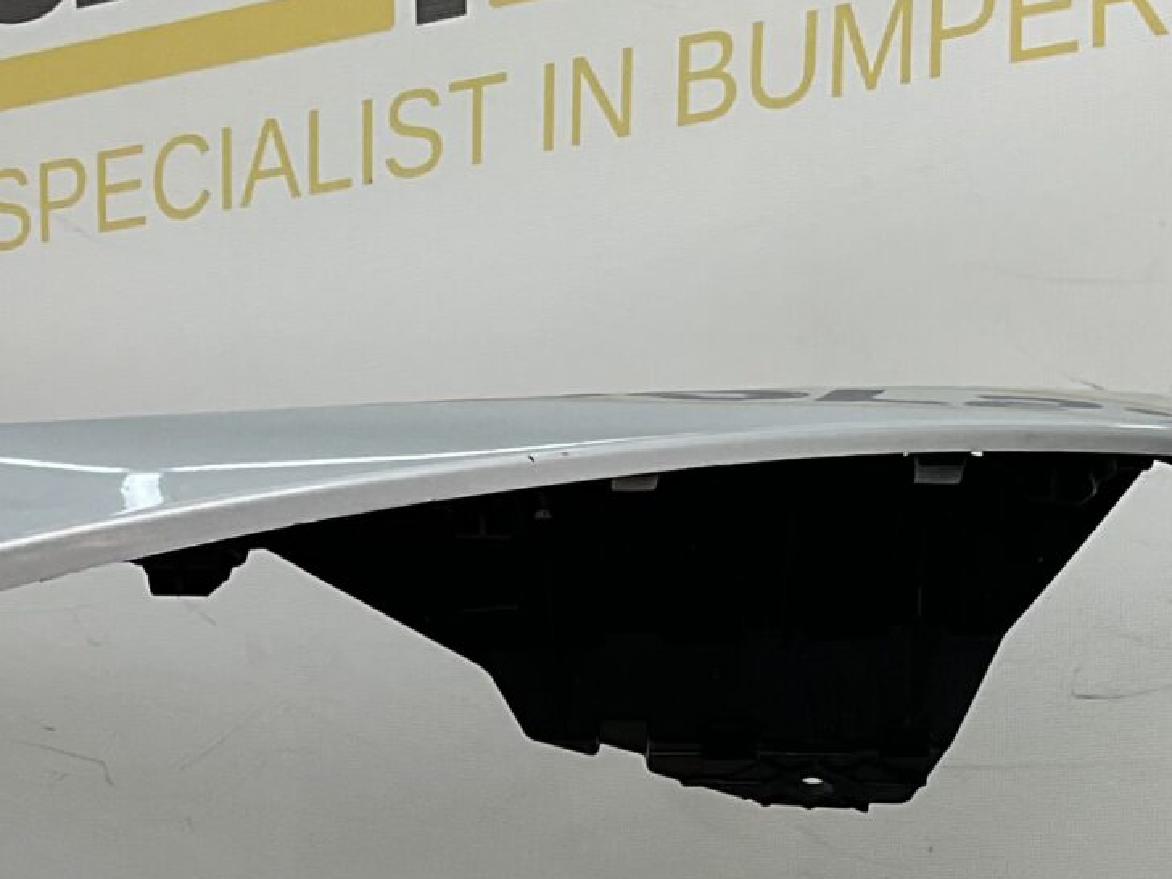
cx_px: 348
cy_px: 1491
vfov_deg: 13.3
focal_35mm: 102
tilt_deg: -17.4
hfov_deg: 19.2
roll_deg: +5.7
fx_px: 3453
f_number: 1.8
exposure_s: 1/256
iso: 16
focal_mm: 3
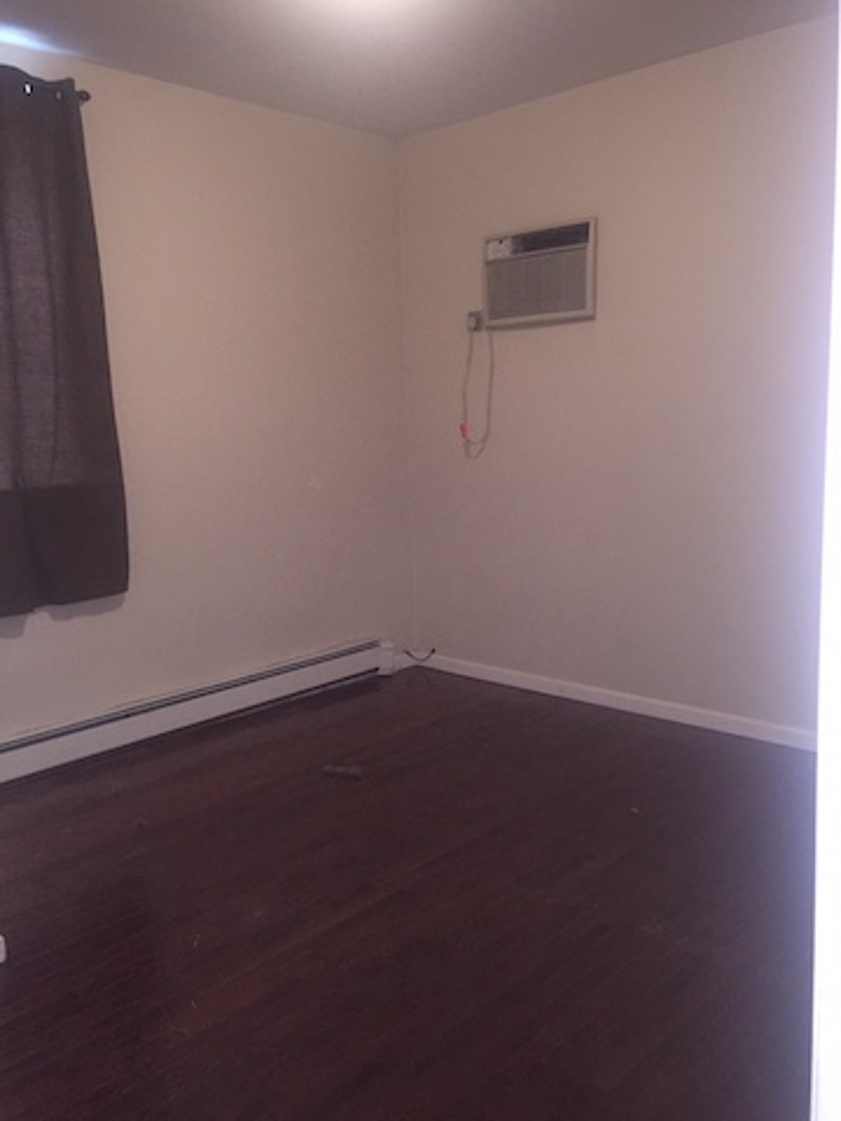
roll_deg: +1.7
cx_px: 420
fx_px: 939
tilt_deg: -8.7
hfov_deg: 48.2
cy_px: 560
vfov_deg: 61.7
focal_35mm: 29
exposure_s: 1/16
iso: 250
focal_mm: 4.15
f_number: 2.2
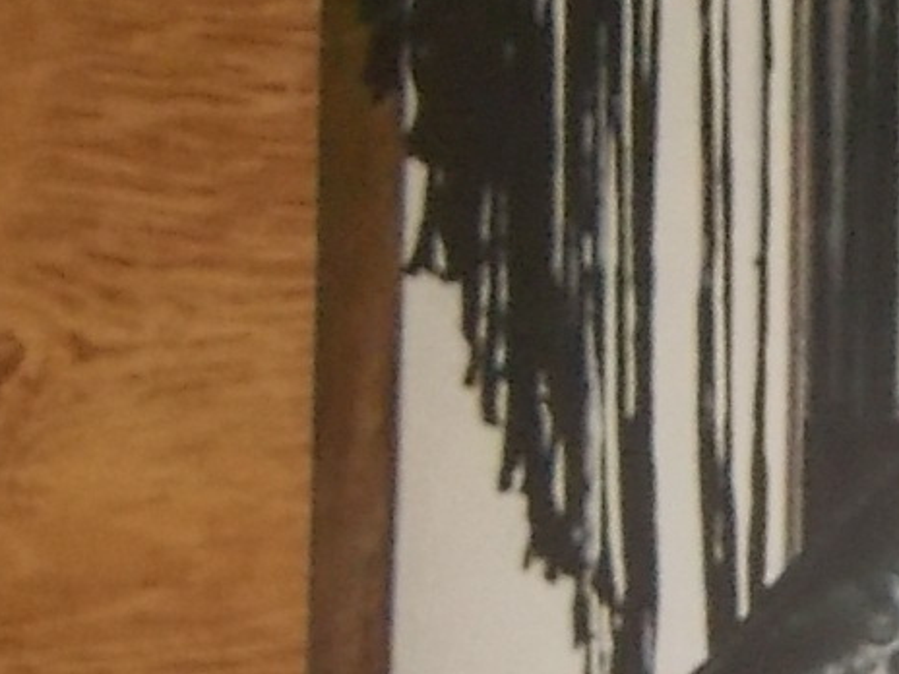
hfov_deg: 12.9
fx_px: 3688
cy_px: 806
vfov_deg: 10.3
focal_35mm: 142
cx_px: 1478
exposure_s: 1/30
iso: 200
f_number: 3.3
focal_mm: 4.1
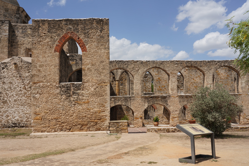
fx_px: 249
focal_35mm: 36
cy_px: 83
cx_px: 124
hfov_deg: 53.1
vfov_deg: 36.9
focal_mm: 36
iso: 100
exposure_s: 1/100
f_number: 18
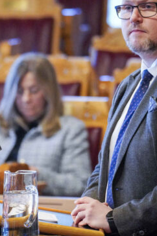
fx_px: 3854
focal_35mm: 588
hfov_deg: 2.3
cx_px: 51
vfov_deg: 3.5
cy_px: 98
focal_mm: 297
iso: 6400
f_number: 5.6
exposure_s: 1/250
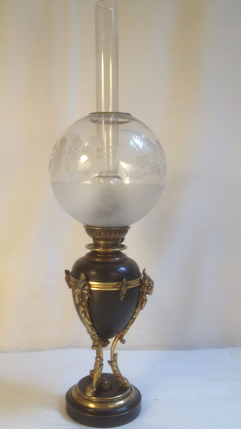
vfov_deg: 51.6
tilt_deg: -4.6
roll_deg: +1.3
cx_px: 110
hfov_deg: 30.4
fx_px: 443
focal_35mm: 39
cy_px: 215
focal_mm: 4.28
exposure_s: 1/40
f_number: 2.4
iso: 64
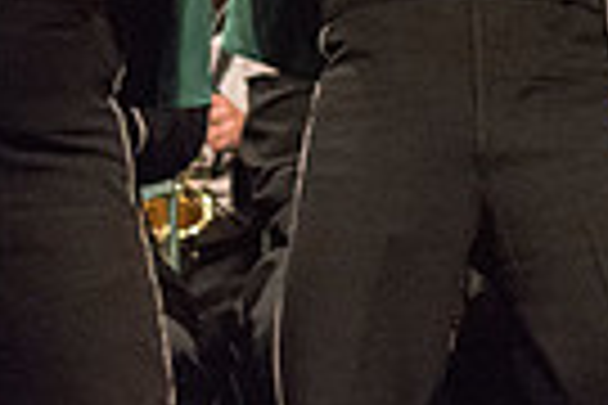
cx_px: -432
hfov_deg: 1.6
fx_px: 21836
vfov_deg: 1.1
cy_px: 128
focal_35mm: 1293
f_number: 2.8
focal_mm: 300
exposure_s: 1/500
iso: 4000
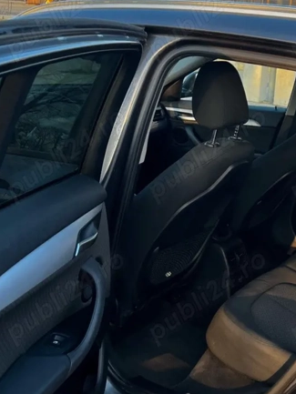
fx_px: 547
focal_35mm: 48
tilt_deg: -14.7
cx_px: 243
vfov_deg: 39.6
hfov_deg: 29.5
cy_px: 177
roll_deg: -3.3
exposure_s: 1/262
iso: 40
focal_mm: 5.1
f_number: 1.6
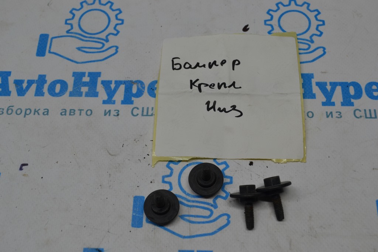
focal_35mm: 48
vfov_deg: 28.1
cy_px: 126
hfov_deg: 41.1
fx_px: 504
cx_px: 189
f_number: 5.6
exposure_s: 1/125
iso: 250
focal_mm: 32
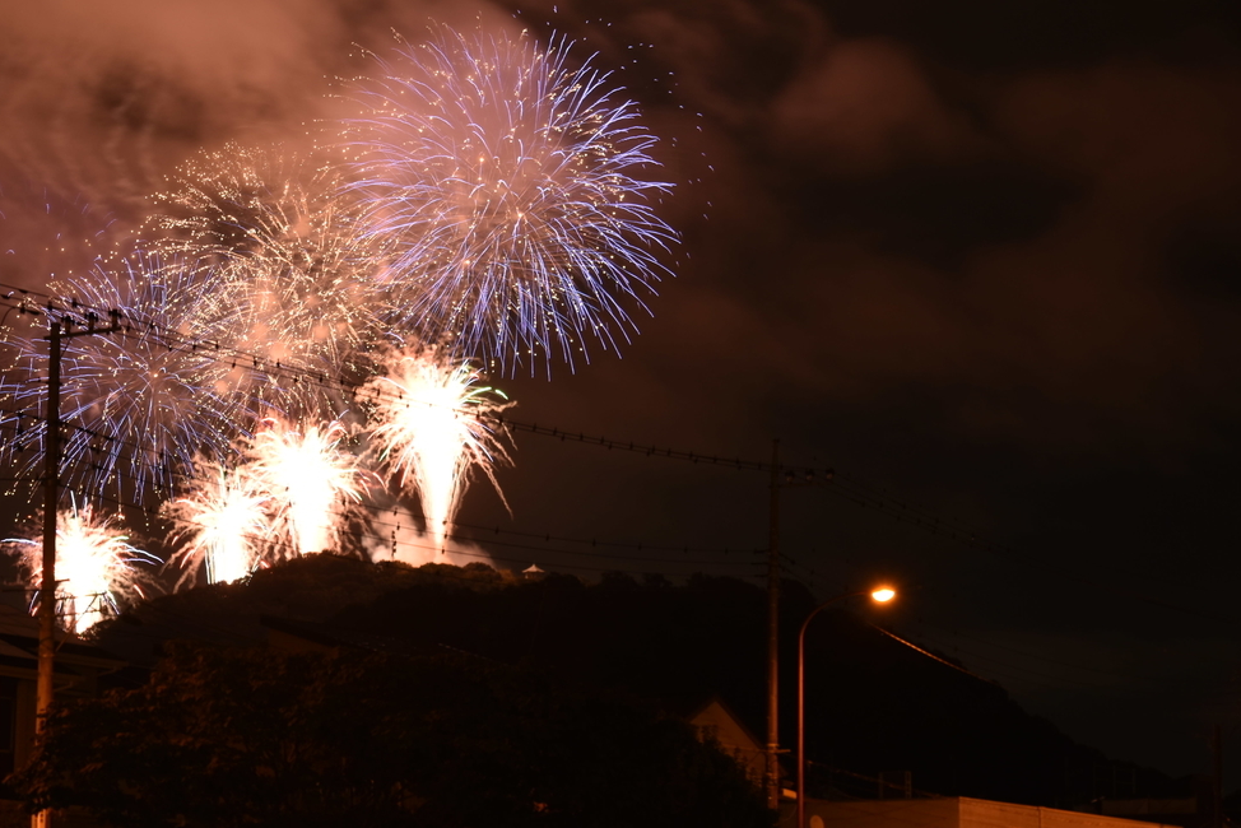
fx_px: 3504
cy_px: 329
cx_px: 480
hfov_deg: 20.1
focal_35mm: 102
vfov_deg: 13.5
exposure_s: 1.6
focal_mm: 55
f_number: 6.3
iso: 100
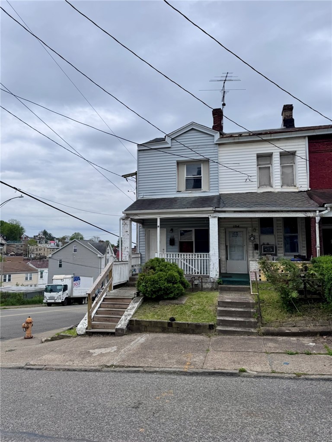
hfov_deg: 56.8
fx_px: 307
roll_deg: +0.6
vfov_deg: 71.6
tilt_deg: +6.2
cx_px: 166
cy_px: 221
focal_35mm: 24
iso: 80
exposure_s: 1/1456
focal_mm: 6.76
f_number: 1.78
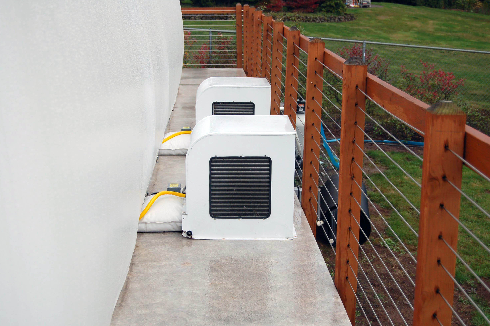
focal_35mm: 58
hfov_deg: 34.5
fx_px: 789
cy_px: 164
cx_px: 245
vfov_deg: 23.3
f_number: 5.6
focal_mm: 38
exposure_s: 1/125
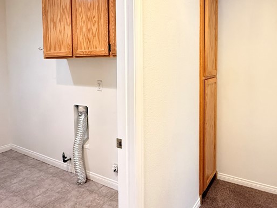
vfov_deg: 49.1
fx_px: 224
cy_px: 74
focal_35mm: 28
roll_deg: +0.2
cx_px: 151
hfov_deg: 63.3
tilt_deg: -3.0
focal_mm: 2.22
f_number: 2.2
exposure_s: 1/60
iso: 800
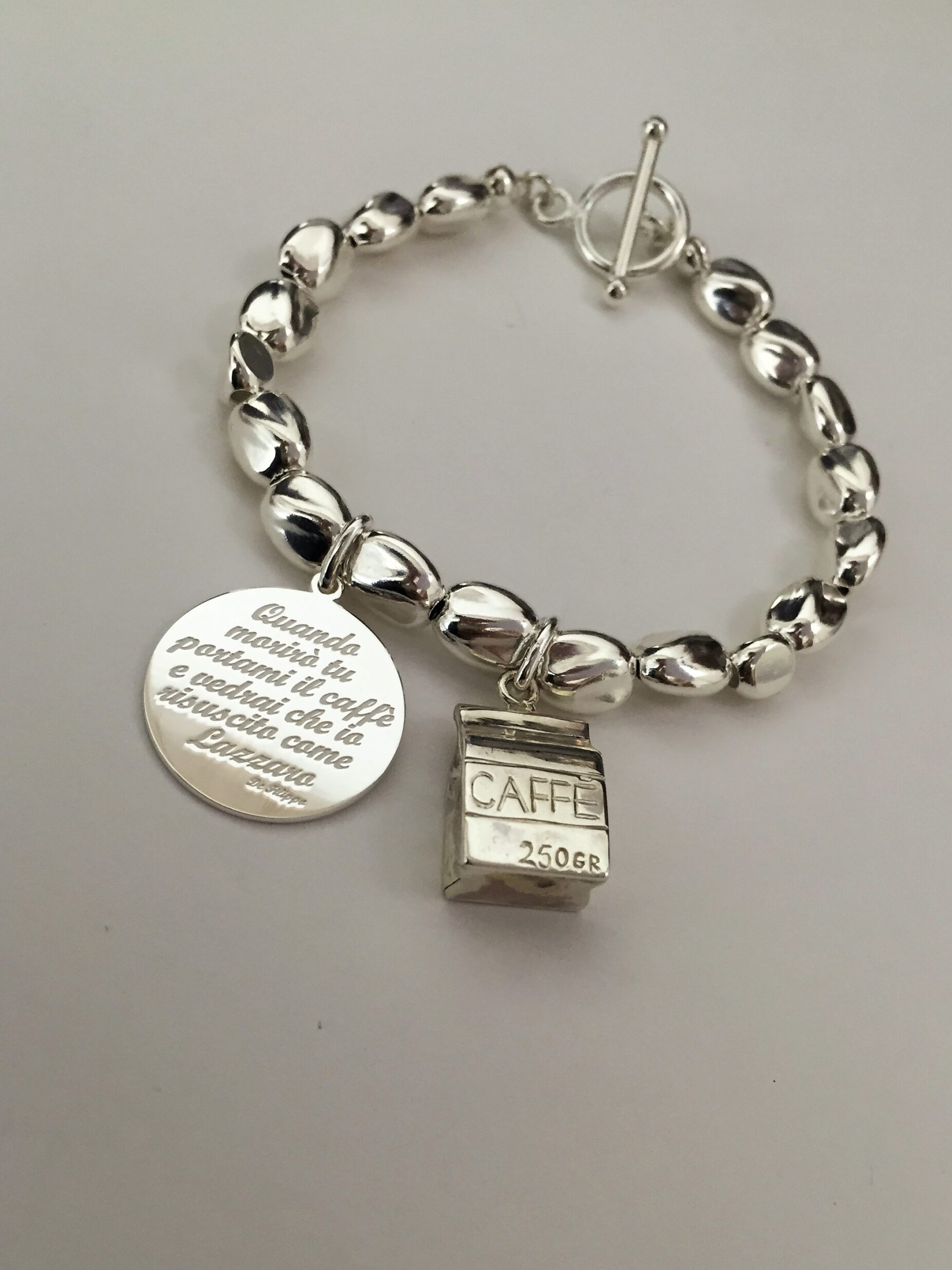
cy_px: 654
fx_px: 1100
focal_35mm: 30
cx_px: 489
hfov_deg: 46.8
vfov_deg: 60.0
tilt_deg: -55.8
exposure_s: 1/33
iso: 100
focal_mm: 4.15
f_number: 2.2
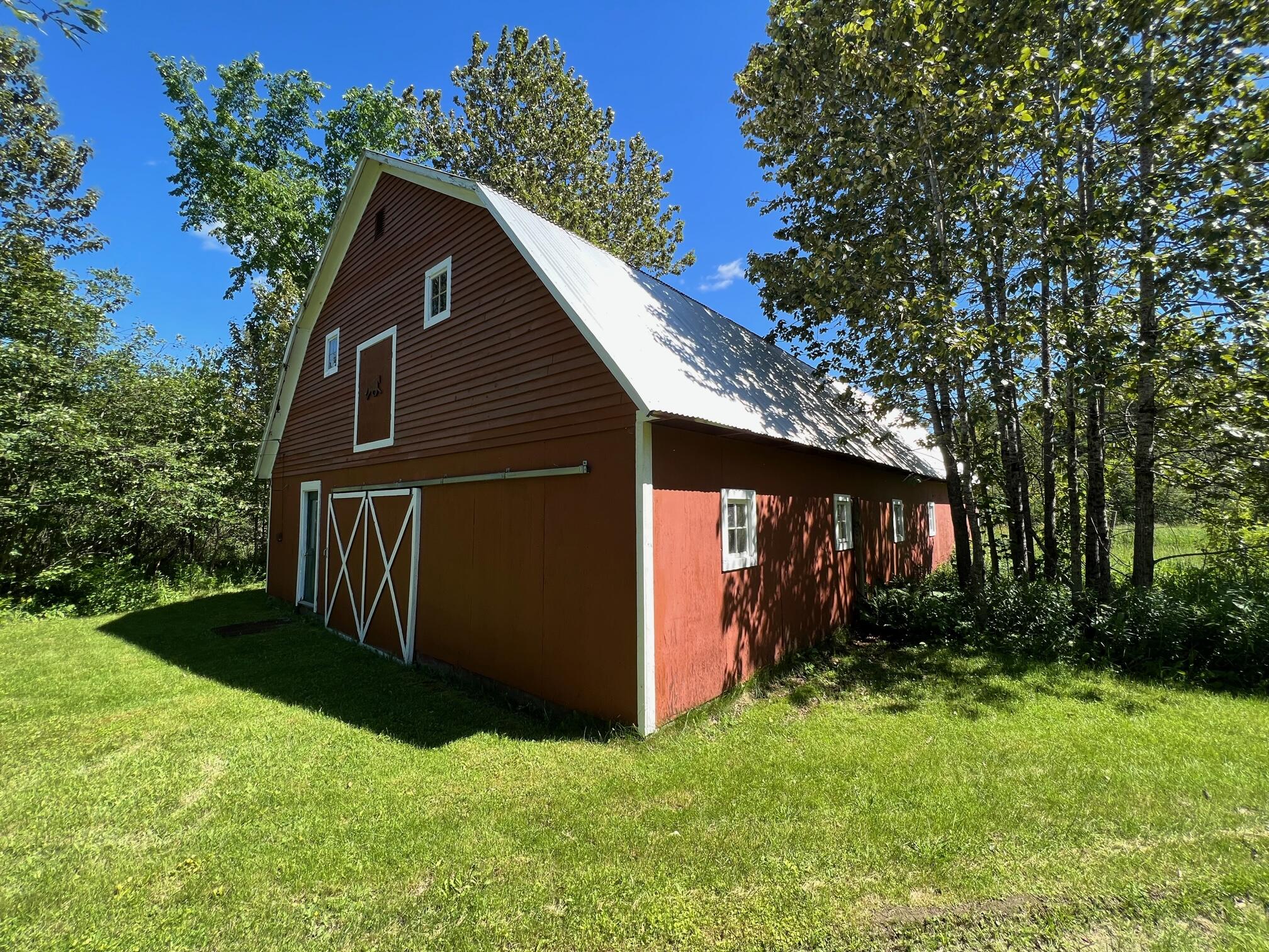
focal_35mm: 13
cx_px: 634
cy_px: 476
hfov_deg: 106.2
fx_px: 477
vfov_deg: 89.9
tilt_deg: +3.2
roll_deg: -0.1
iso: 32
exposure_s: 1/508
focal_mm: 1.57
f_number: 1.8
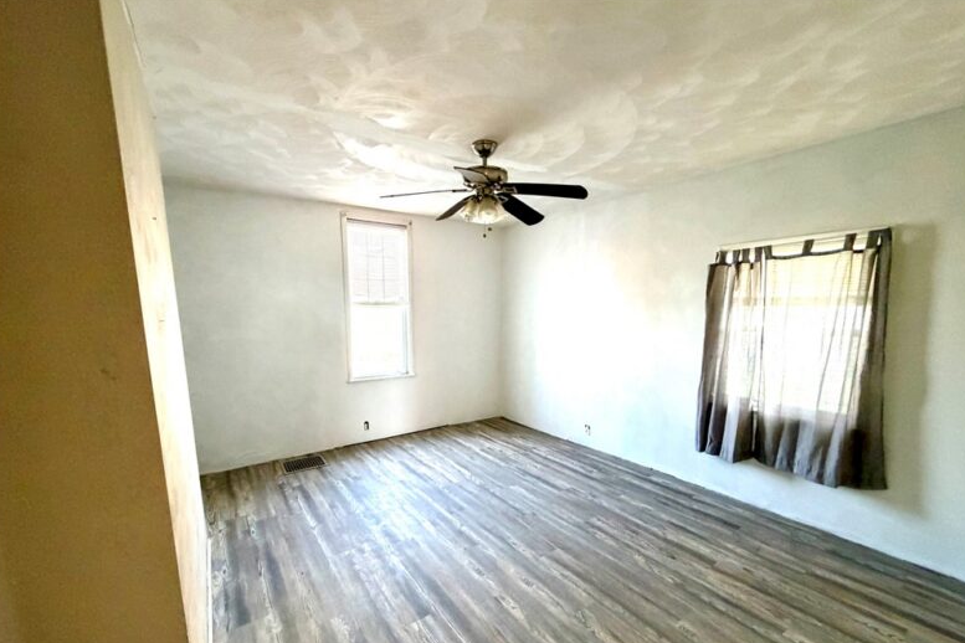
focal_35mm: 15
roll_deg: -0.6
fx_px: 402
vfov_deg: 76.9
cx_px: 484
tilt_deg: -7.9
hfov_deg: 100.4
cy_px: 366
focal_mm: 2.22
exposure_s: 1/119
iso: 320
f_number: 2.2
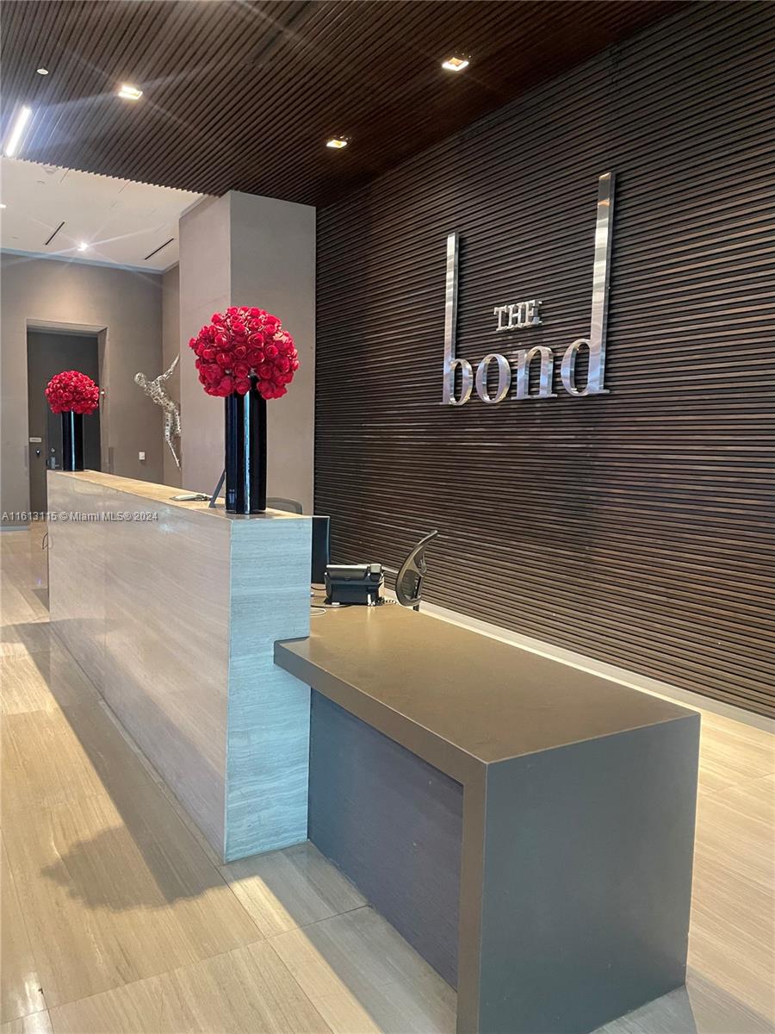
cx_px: 388
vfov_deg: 67.3
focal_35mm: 26
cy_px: 517
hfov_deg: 53.1
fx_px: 776
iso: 500
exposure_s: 1/40
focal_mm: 4.2
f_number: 1.6
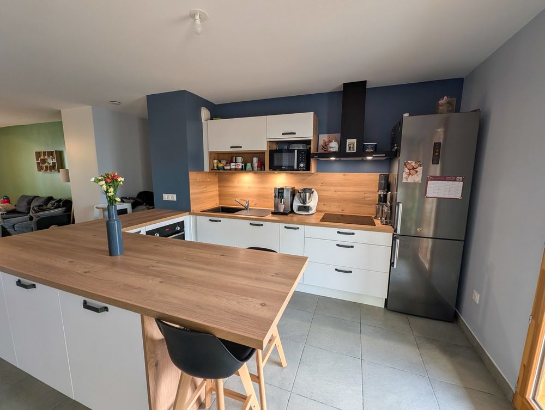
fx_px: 205
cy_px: 205
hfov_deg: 106.1
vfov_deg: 90.1
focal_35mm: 13
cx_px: 272
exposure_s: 1/25
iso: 60
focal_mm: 1.95
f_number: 2.2
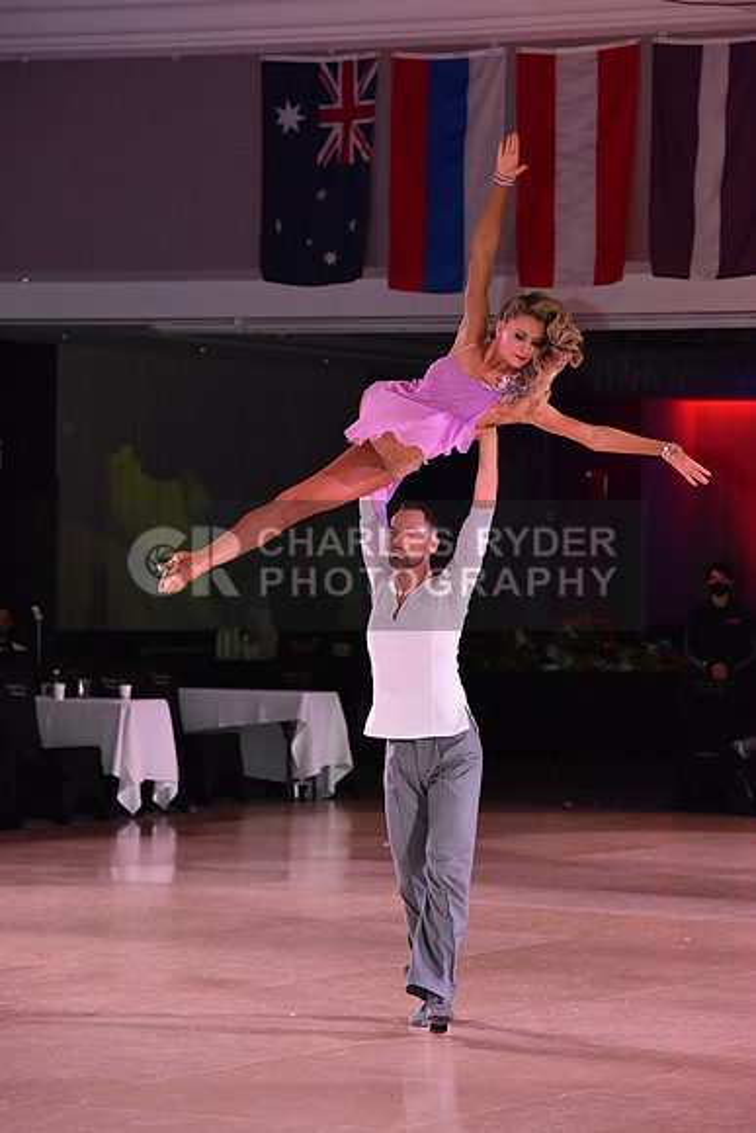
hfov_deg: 9.8
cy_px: 566
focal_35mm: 140
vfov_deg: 14.7
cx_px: 378
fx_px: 4407
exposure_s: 1/320
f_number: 5.6
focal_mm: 140
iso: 2500
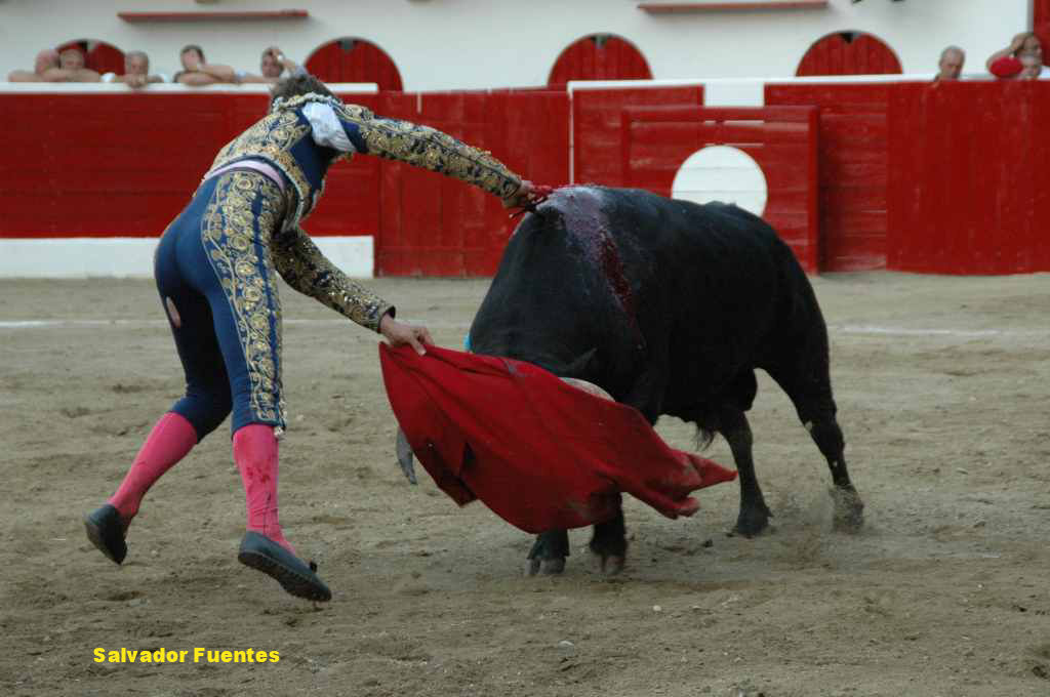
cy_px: 348
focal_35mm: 180
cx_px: 525
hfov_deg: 11.4
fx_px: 5243
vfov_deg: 7.6
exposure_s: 1/400
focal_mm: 120
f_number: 6.3
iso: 1250
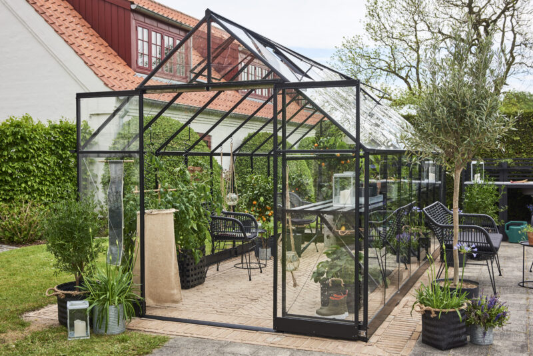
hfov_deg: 46.4
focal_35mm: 42
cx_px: 266
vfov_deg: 31.9
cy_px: 178
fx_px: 622
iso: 100
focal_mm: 42
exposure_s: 1/320
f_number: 8
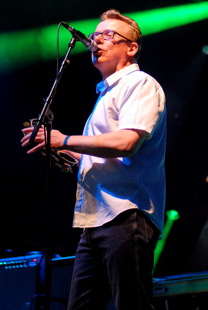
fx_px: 1035
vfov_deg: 17.0
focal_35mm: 120
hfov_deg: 11.5
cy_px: 155
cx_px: 104
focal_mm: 80
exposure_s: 1/320
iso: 1600
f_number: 2.8
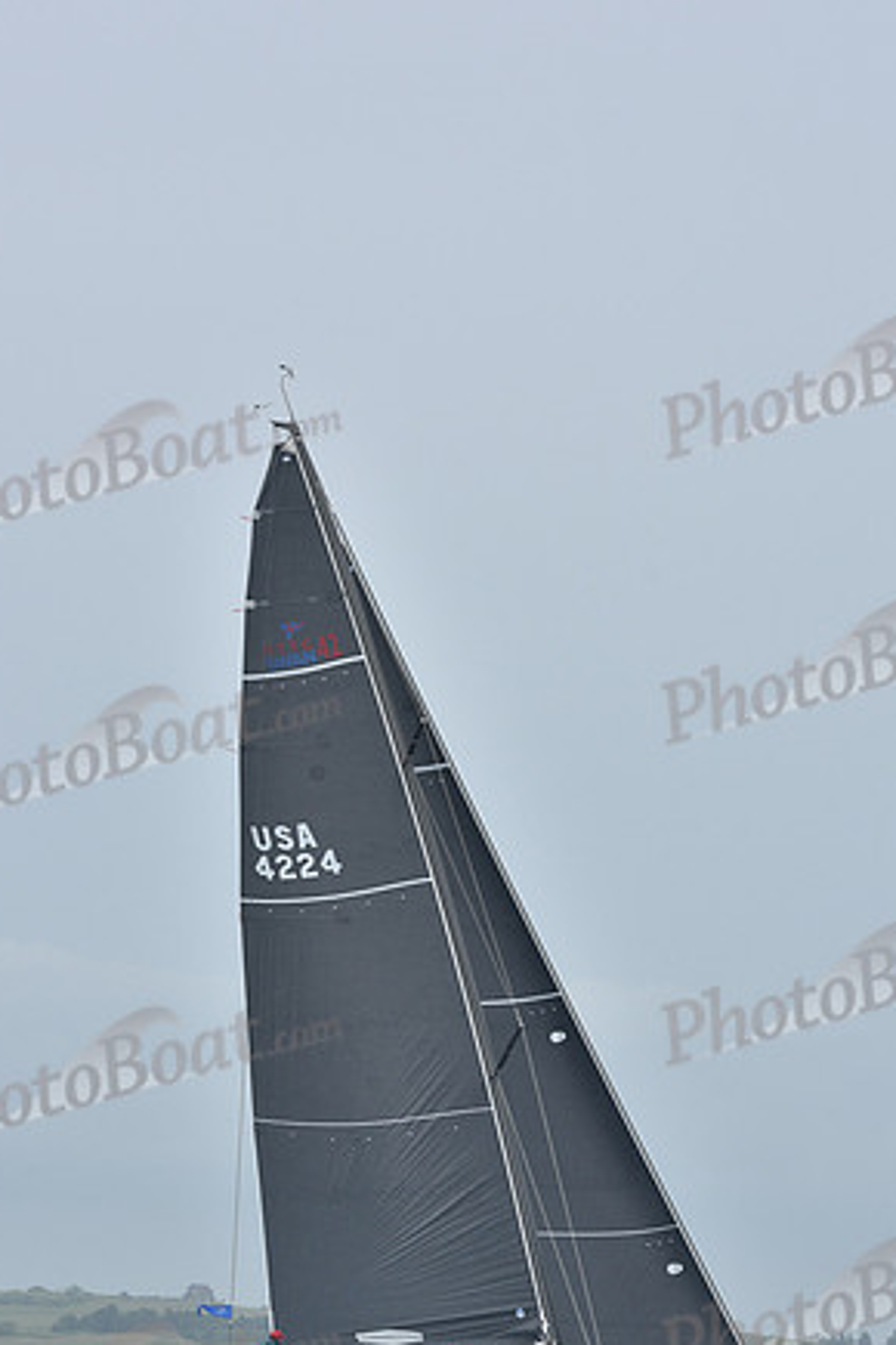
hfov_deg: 10.1
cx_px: 502
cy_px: 869
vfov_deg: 15.1
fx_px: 5077
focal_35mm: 136
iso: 320
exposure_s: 1/1000
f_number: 9
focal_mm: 102
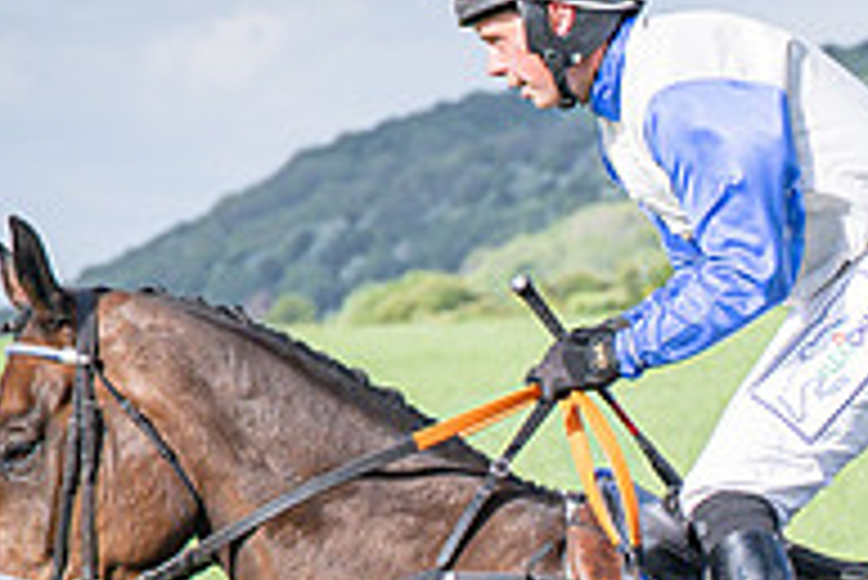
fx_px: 10882
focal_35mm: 451
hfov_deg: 4.6
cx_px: 572
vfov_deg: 3.0
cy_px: 835
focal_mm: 70
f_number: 4.5
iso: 200
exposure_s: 1/1600
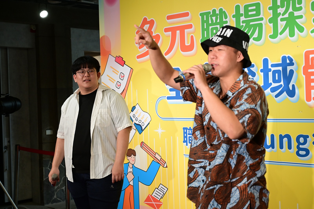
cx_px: 157
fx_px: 488
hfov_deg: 35.7
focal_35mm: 56
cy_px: 104
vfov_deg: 24.2
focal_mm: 56
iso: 1600
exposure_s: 1/640
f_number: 4
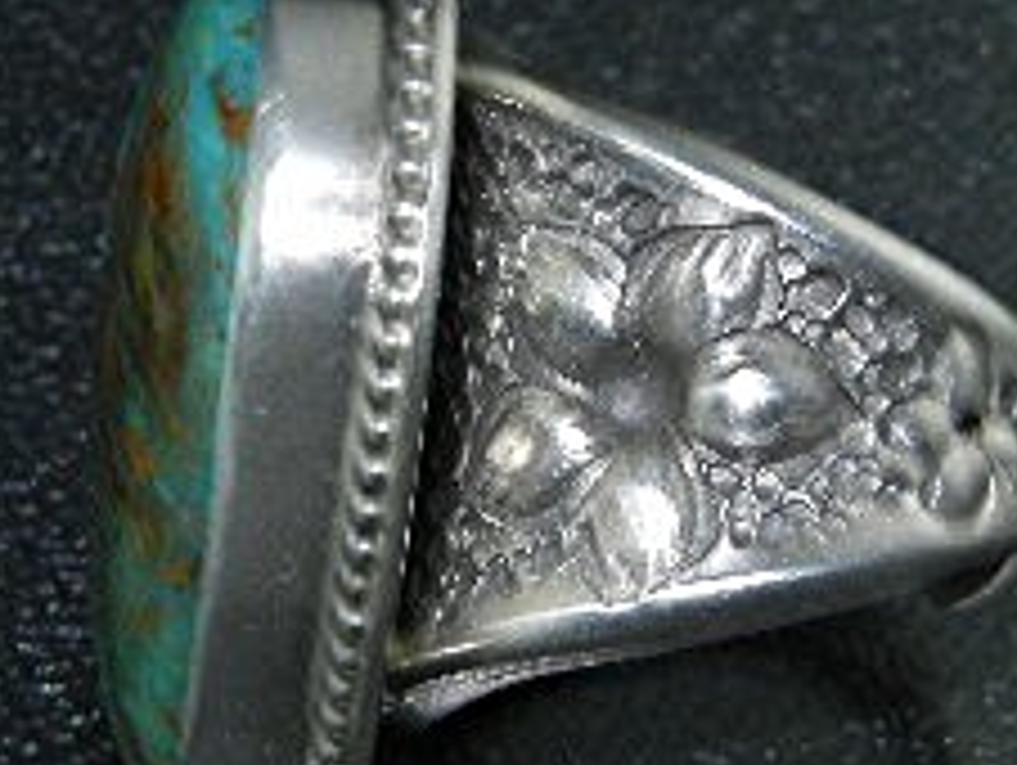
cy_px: 342
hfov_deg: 11.8
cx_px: 405
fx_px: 4912
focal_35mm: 167
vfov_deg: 8.9
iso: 386
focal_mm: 10.6
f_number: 8
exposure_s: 1/30
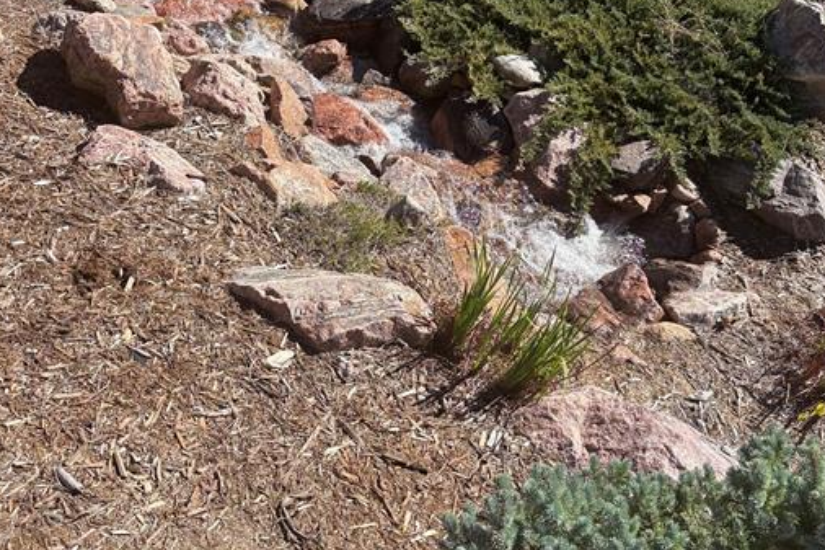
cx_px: 452
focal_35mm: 41
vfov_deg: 32.6
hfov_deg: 47.4
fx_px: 939
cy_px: 238
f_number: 1.6
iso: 50
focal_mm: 5.96
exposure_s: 1/2451
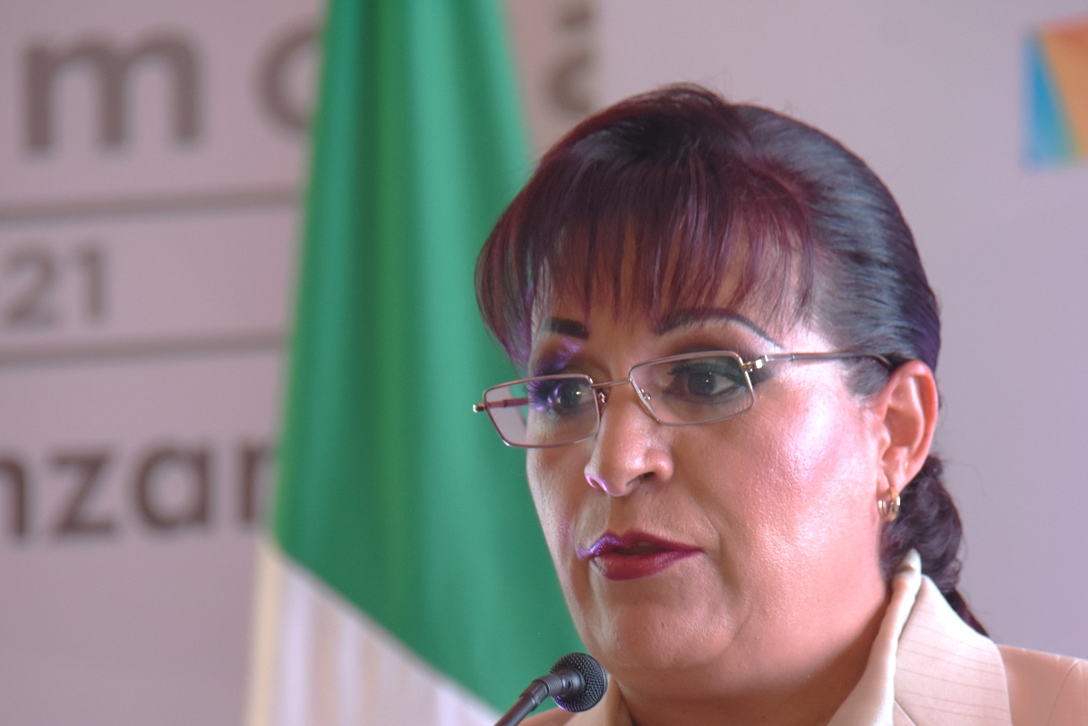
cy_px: 533
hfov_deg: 4.2
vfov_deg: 2.8
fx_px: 14778
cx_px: 597
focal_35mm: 489
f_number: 5.6
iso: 800
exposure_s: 1/125
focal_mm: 220
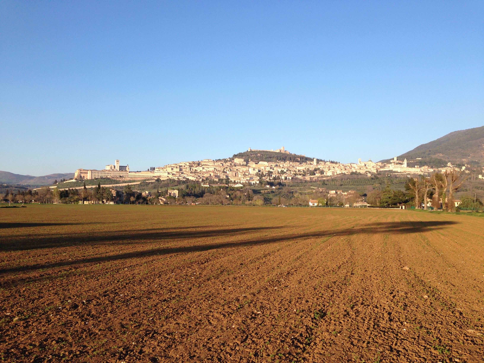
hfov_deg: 55.4
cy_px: 182
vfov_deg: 42.9
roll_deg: -0.6
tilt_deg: +4.1
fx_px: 461
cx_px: 242
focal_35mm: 33
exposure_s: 1/786
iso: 50
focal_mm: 4.12
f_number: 2.4
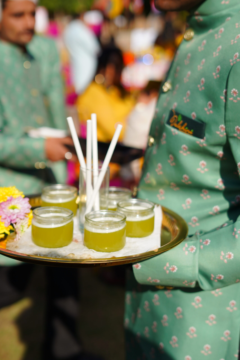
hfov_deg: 27.0
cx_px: 120
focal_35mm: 50
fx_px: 500
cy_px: 180
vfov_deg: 39.6
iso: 200
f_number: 2.8
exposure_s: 1/2500
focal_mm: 50
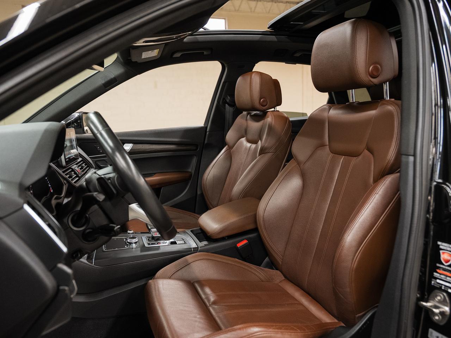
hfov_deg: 67.4
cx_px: 226
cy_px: 169
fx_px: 338
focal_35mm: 26
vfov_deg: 53.1
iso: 1000
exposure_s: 1/40
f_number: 3.5
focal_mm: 24
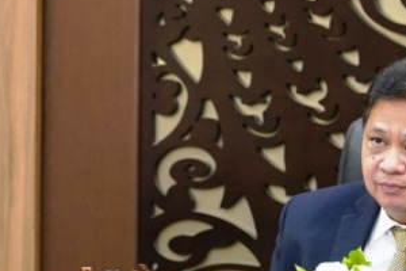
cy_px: 157
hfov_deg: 7.8
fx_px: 2988
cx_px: 183
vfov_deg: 5.2
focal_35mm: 265
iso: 3200
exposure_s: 1/100
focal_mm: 78
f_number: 4
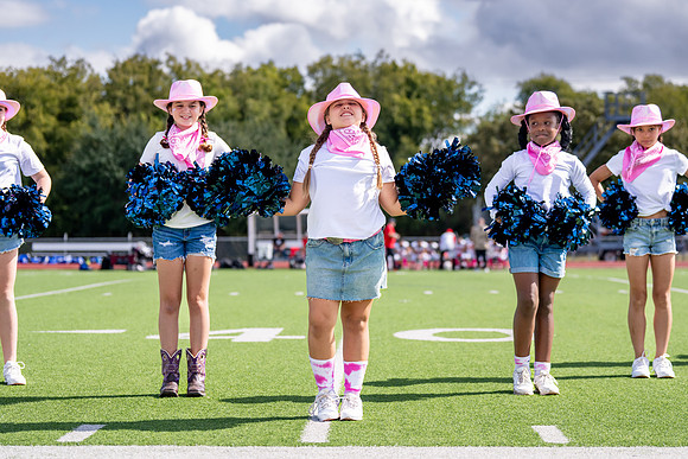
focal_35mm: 86
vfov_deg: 15.8
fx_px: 1652
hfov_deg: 23.5
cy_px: 184
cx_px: 364
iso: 250
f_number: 2.8
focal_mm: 70
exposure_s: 1/4000
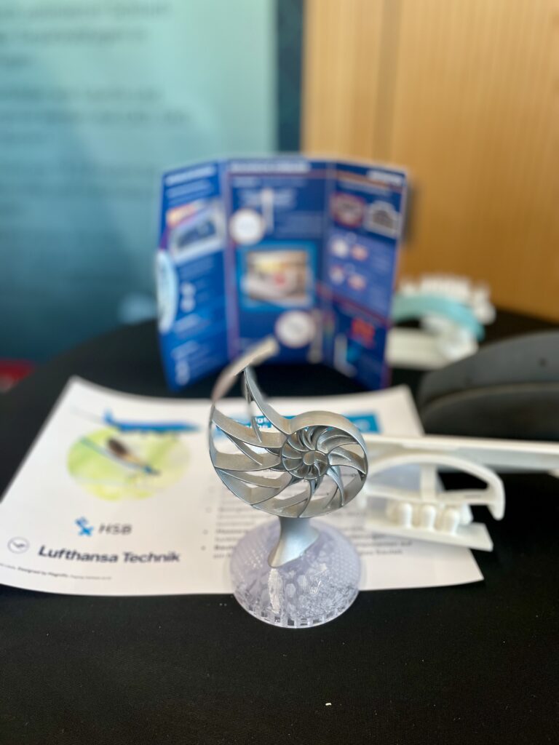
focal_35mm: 26
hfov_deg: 53.1
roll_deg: +0.0
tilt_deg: -27.4
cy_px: 372
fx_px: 560
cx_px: 280
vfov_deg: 67.3
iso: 125
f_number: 1.6
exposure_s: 1/106
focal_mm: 4.2
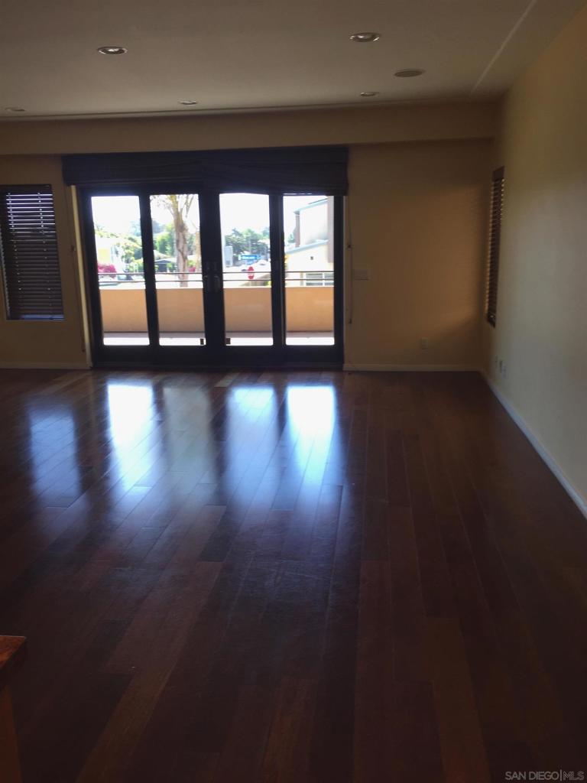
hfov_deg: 48.2
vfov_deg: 61.7
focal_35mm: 29
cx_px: 294
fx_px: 656
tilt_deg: -12.8
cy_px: 392
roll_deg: +1.5
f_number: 2.2
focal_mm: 4.15
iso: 40
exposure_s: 1/60
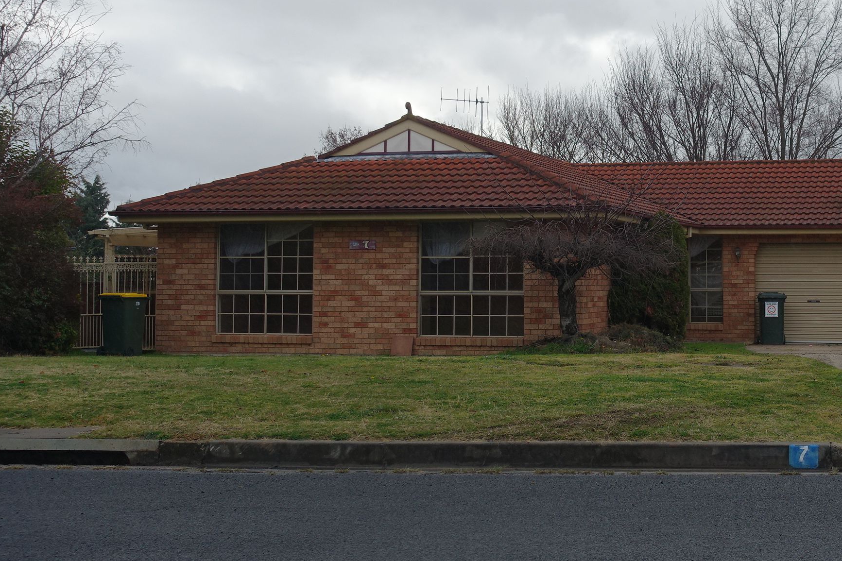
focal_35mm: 60
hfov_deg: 33.0
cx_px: 587
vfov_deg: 22.5
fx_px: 1403
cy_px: 193
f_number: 4
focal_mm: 13.92
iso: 125
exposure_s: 1/400
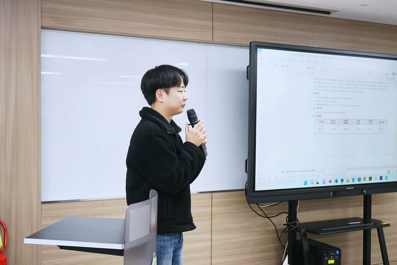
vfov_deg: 28.7
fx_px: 518
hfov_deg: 41.9
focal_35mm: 47
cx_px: 198
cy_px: 132
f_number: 5.6
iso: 400
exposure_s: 1/100
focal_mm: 47
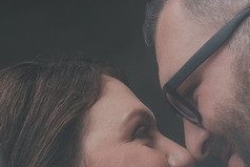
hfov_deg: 15.9
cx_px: 196
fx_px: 889
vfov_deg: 10.7
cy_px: 97
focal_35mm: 128
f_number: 4
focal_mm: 50
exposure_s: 1/250
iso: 110
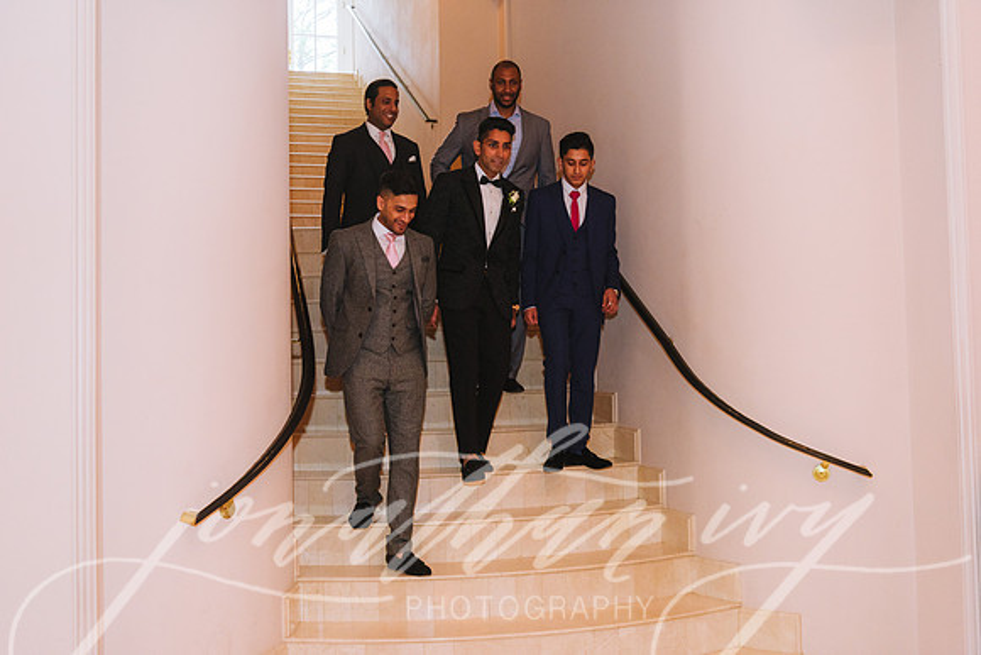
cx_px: 490
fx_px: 1145
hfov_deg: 46.4
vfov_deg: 31.9
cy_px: 328
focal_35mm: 42
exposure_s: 1/160
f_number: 3.5
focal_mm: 42
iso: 1000
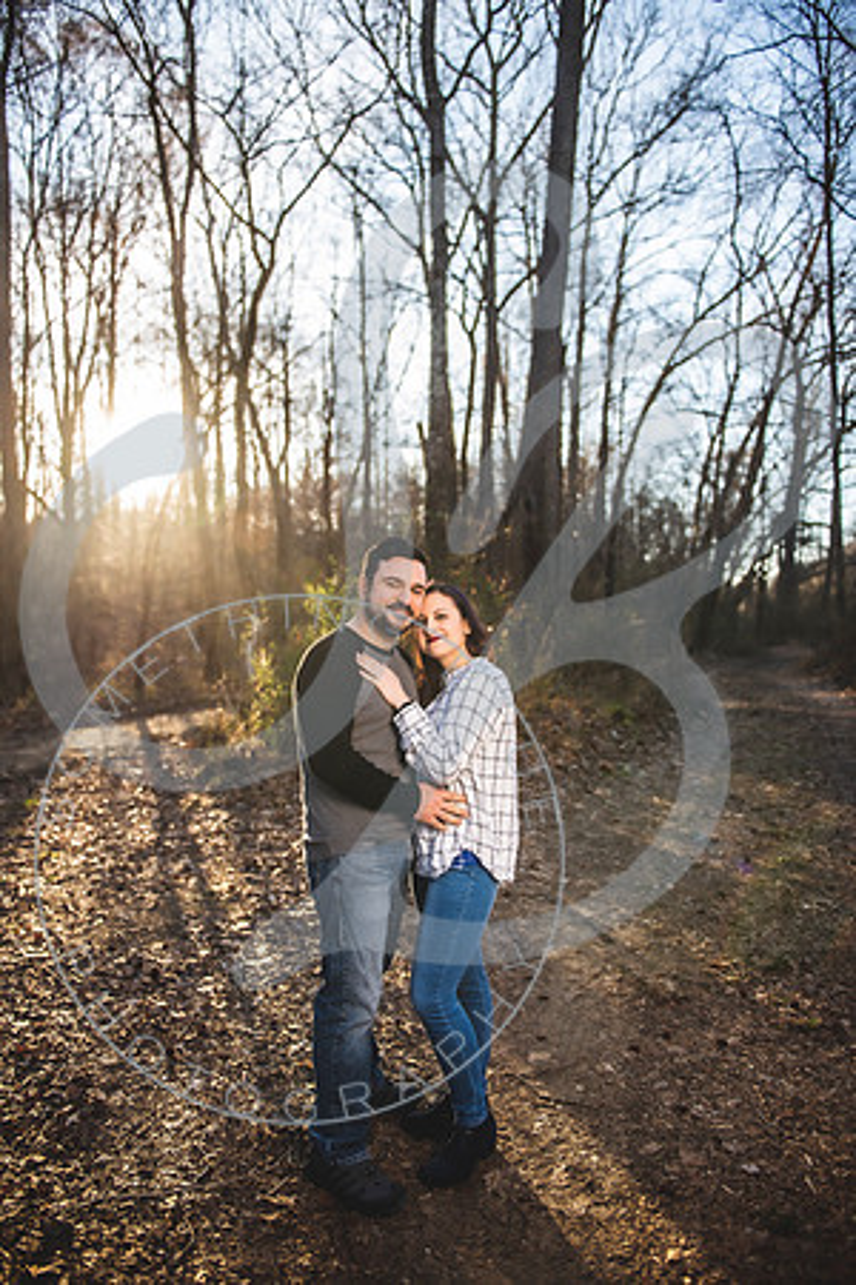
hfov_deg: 53.1
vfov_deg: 73.7
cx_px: 428
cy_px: 642
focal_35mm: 24
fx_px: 856
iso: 100
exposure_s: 1/320
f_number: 2.8
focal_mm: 24
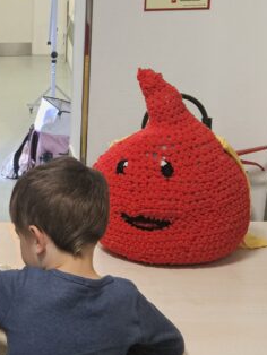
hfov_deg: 18.6
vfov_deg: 25.9
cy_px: 207
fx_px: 770
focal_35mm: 75
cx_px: -53
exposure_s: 1/100
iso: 500
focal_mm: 5.4
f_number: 1.8
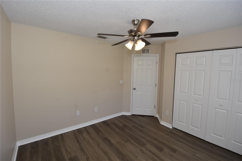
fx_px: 101
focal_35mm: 15
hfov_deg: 100.4
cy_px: 80
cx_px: 121
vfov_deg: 77.3
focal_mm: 10
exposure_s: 1/100
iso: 200
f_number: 5
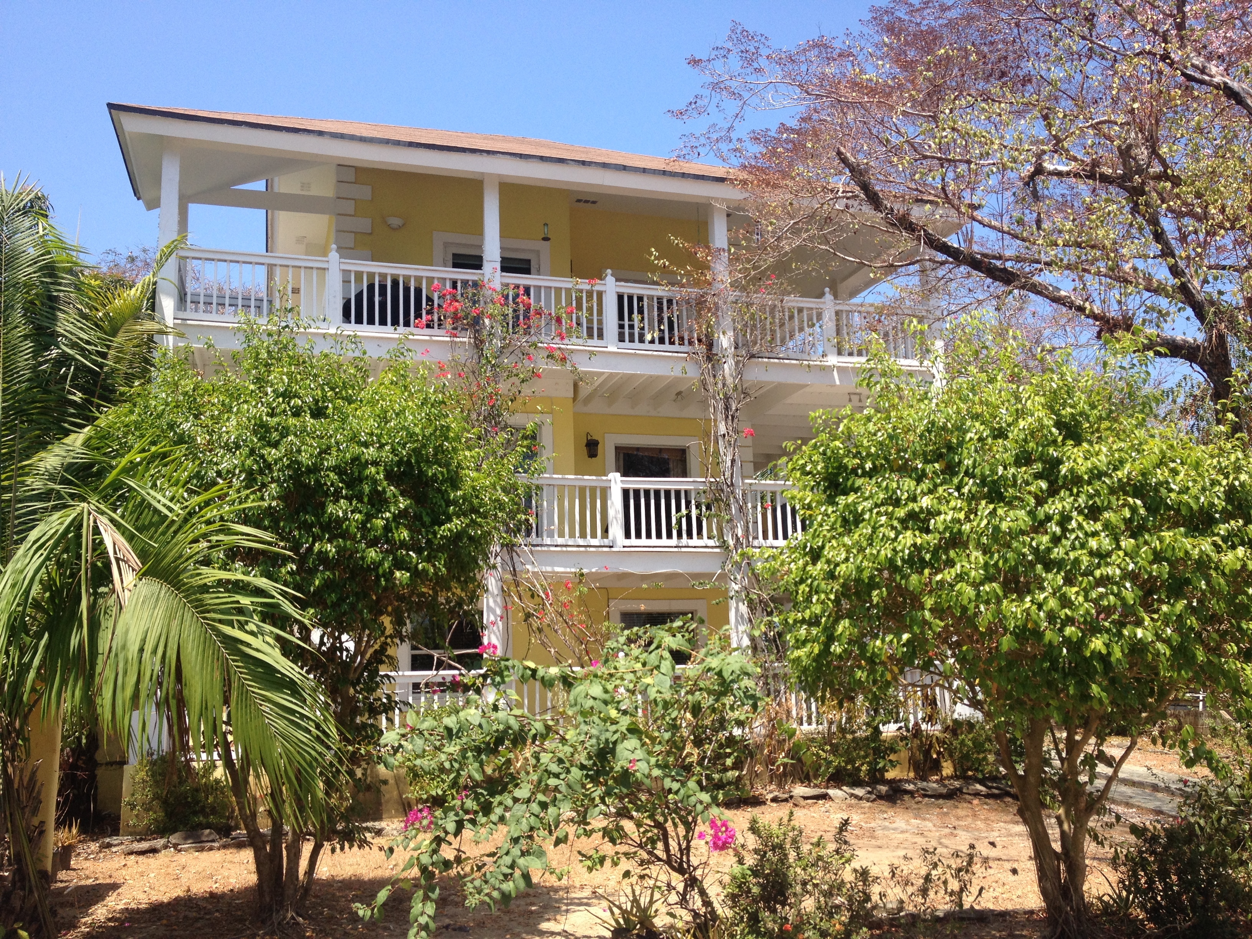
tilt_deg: +7.2
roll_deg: +1.7
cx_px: 626
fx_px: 1266
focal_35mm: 35
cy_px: 470
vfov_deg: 40.7
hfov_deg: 52.6
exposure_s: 1/1104
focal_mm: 4.28
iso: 50
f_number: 2.4
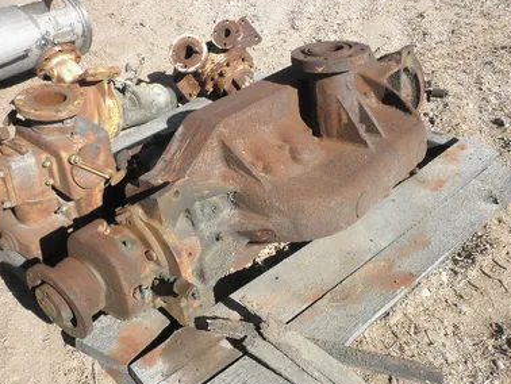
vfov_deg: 38.7
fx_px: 547
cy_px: 195
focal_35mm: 37
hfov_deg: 50.1
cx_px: 260
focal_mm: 6.1
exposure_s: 1/500
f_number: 3.2
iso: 64
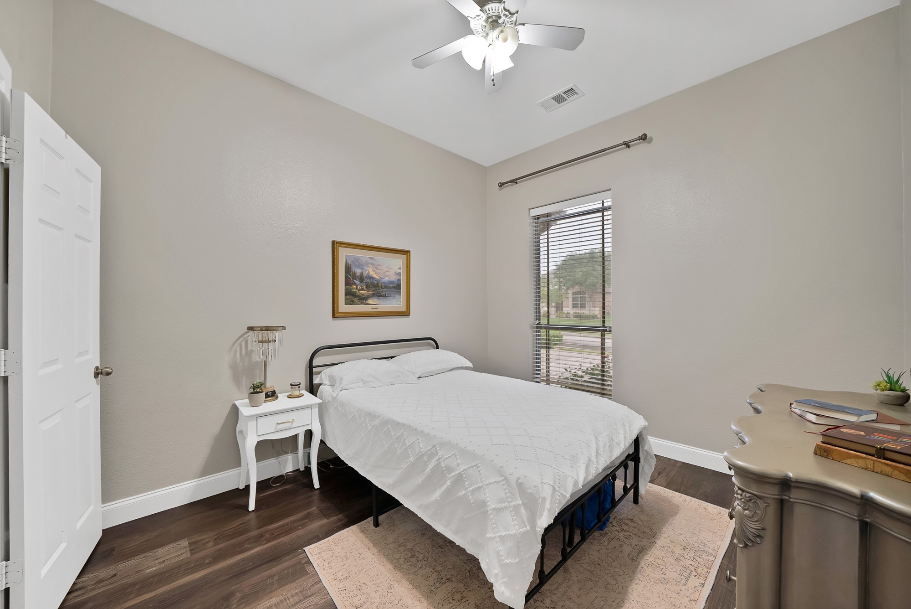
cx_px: 456
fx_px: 304
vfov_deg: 90.1
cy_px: 304
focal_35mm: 12
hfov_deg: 112.6
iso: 640
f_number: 9
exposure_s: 1/1.25
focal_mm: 12
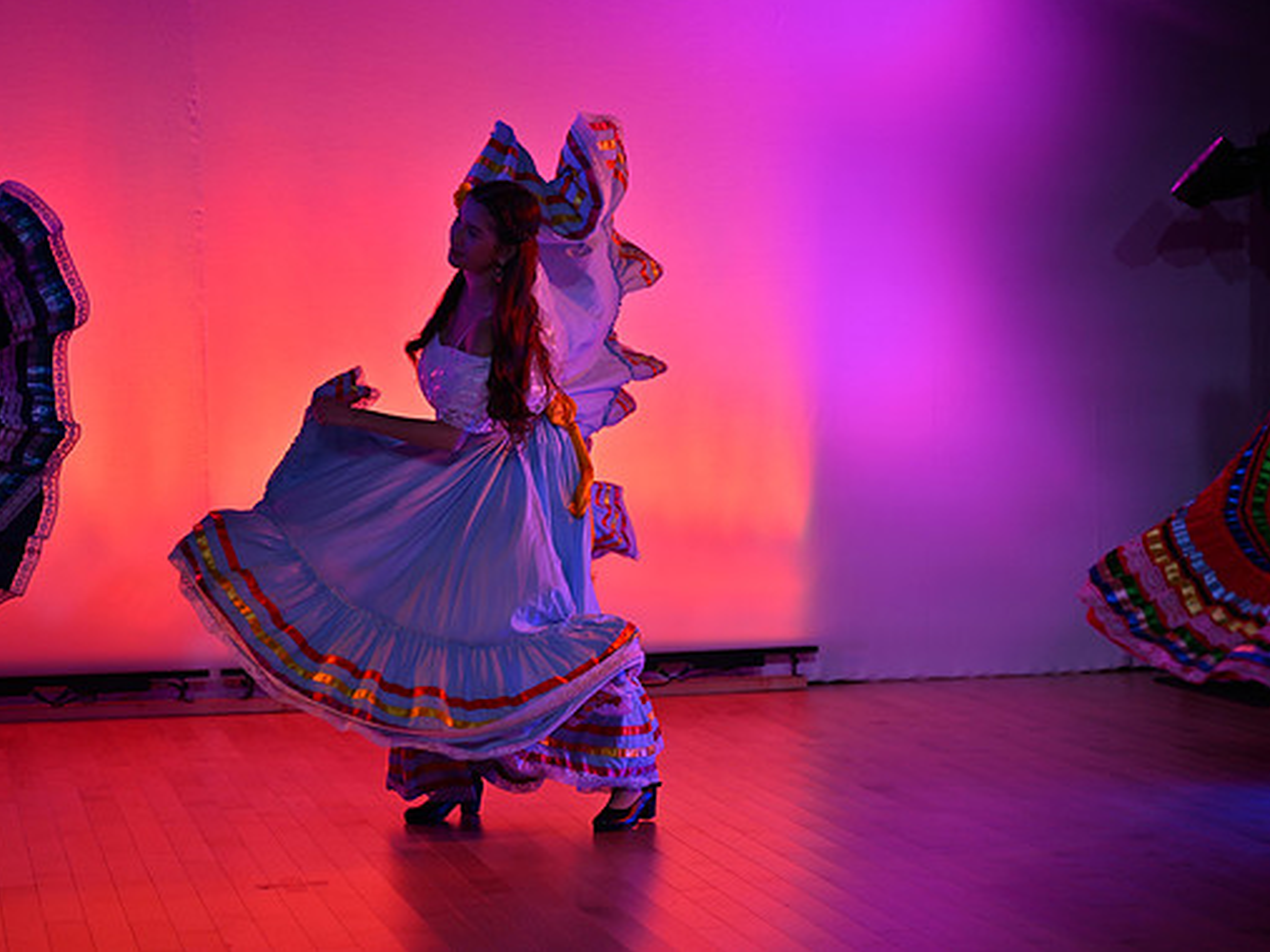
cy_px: 470
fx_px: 2824
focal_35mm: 77
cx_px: 594
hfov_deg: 25.3
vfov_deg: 19.1
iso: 110
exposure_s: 1/500
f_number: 2.8
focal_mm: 70
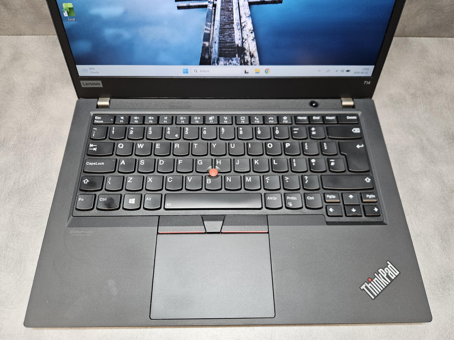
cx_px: 227
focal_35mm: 23
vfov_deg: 58.9
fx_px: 302
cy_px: 170
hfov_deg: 73.9
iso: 320
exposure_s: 1/143
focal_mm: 5.4
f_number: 1.8
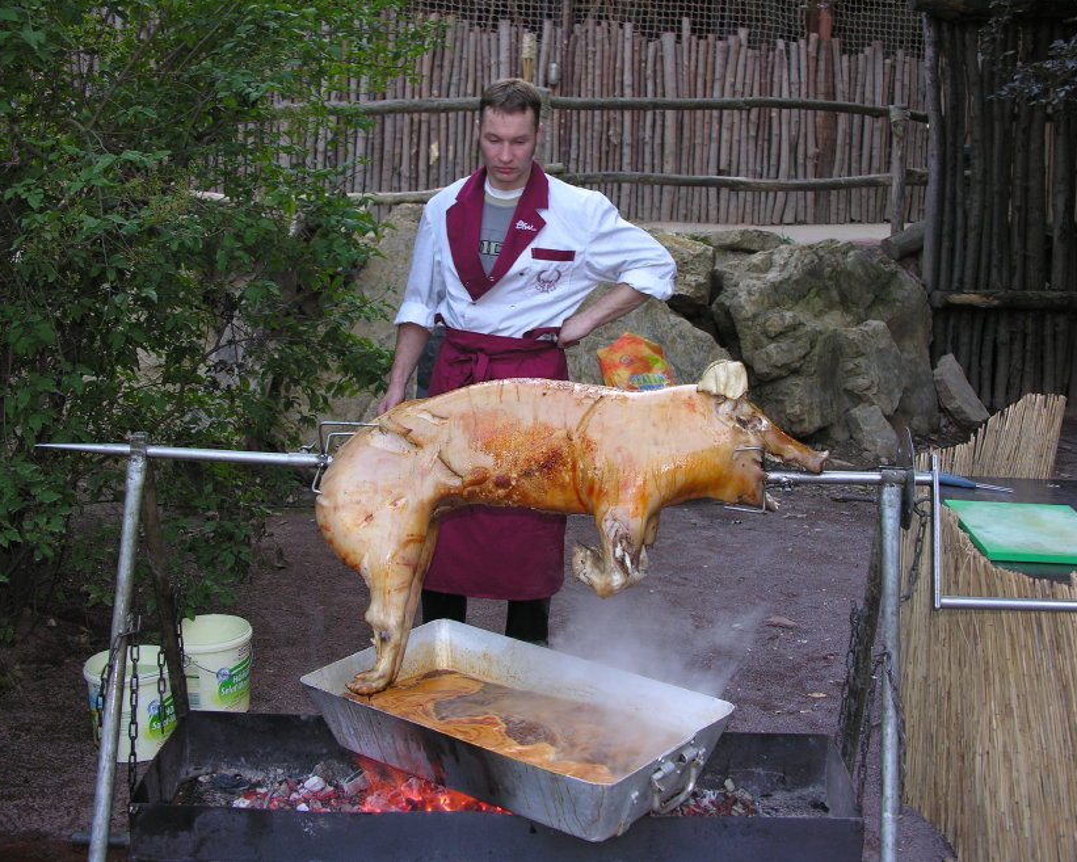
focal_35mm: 45
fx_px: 1435
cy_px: 430
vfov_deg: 33.4
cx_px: 544
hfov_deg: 41.1
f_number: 2.9
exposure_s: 1/30
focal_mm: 11
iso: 50
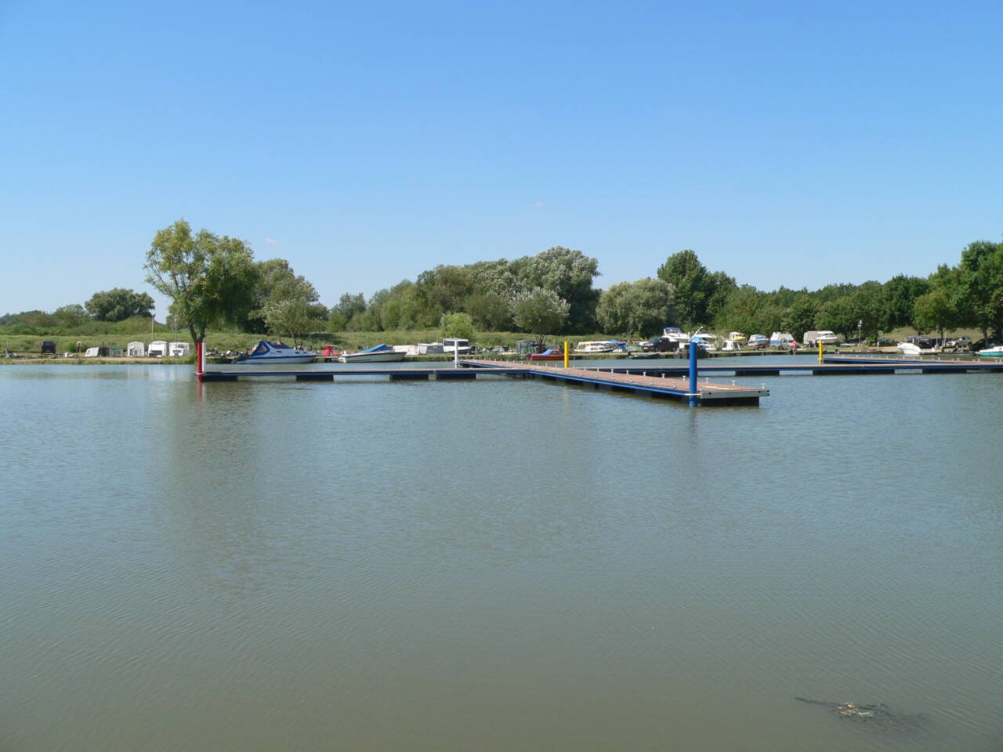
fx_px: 1043
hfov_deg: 51.4
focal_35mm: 36
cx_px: 502
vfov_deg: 39.7
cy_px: 376
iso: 80
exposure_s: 1/500
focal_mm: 6
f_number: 4
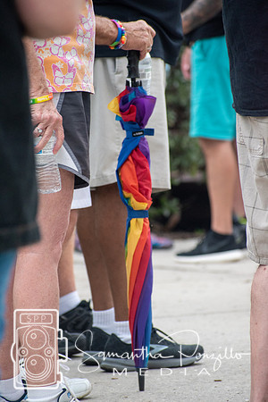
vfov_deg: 6.0
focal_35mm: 345
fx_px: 3852
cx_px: 134
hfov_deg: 4.0
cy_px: 201
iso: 800
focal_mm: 230
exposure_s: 1/640
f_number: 5.6
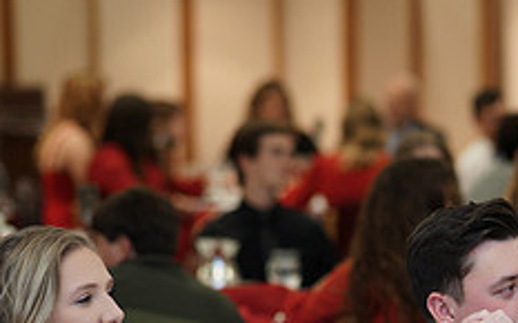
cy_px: 362
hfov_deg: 9.6
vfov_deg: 6.0
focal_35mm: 216
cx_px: 534
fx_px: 3046
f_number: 2
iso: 800
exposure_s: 1/160
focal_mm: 85
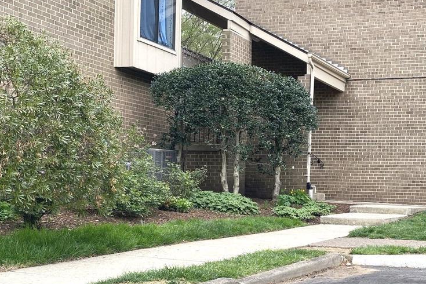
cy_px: 187
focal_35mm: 53
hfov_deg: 37.4
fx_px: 627
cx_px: 256
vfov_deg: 25.4
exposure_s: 1/125
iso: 32
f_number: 1.8
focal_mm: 4.25
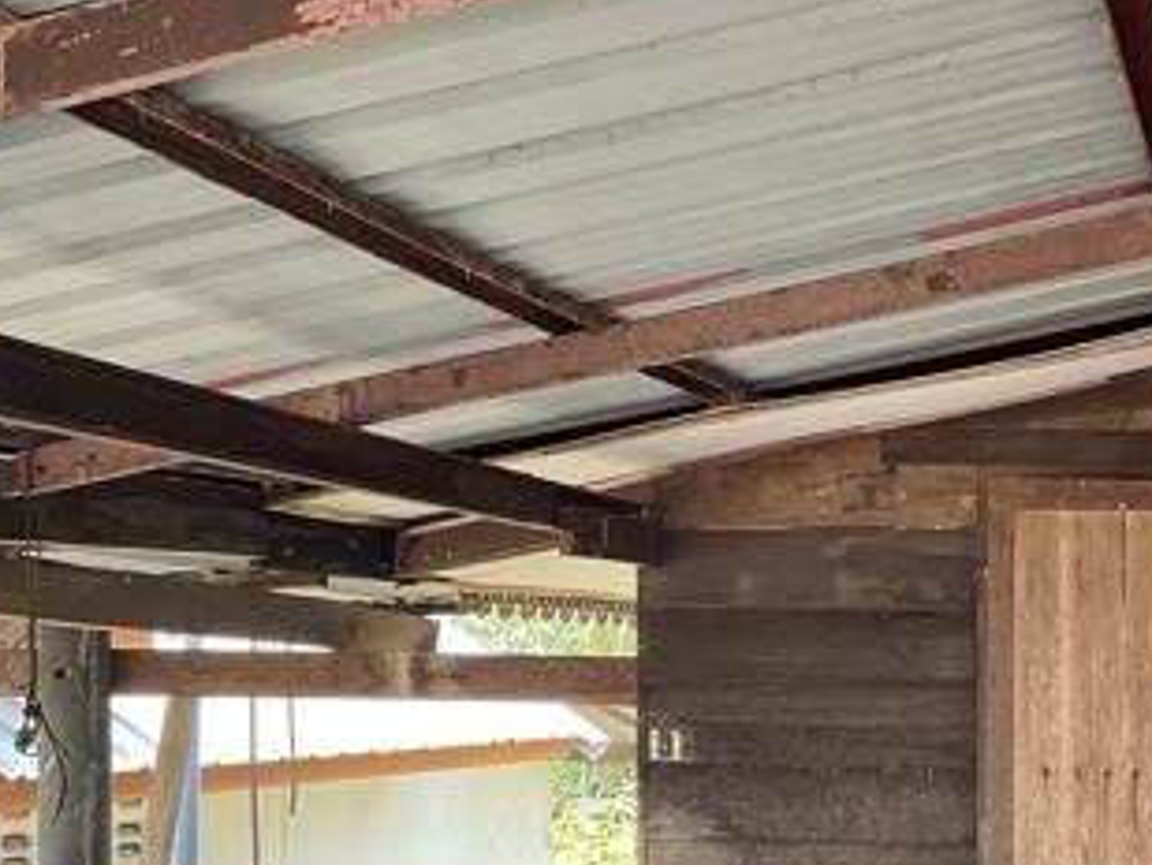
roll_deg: -0.3
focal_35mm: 62
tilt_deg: -1.1
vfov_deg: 23.3
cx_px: 1003
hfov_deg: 30.0
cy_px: 707
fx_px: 2064
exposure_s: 1/100
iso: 40
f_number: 1.8
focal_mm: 3
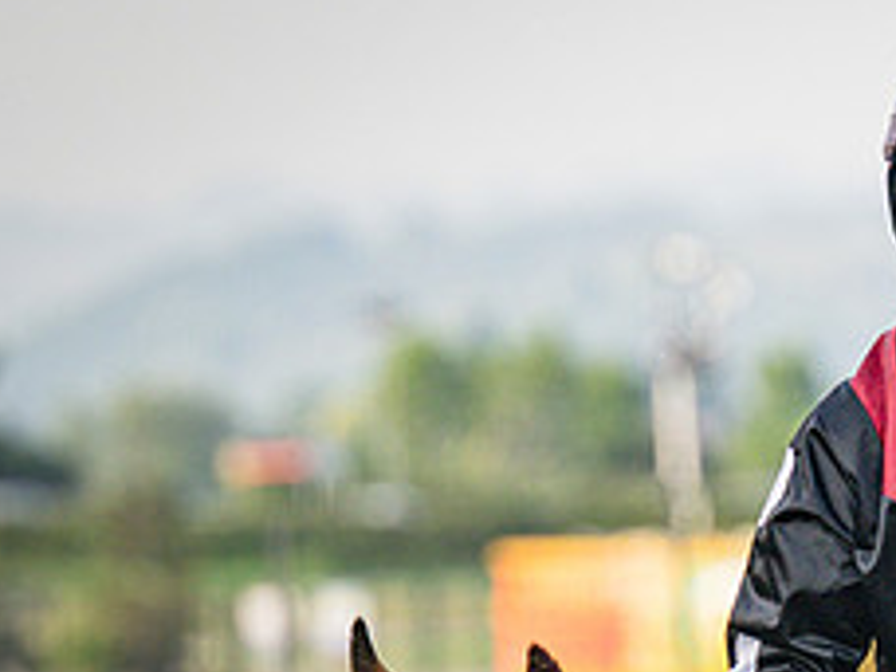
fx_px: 19724
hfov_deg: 2.6
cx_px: 764
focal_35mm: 762
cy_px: 1096
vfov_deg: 1.9
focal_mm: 200
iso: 400
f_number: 5
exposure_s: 1/1250
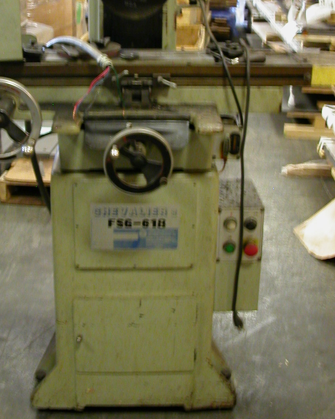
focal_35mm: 55
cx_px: 113
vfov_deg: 33.8
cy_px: 129
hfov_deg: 27.4
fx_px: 682
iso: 172
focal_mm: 5.6
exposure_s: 1/4.6
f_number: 2.7
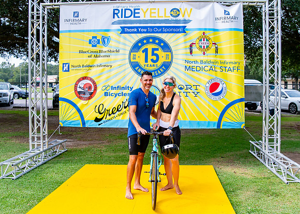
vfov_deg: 40.2
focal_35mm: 34
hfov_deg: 54.3
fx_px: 292
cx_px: 163
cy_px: 96
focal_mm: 24
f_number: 2.8
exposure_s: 1/3200
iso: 500
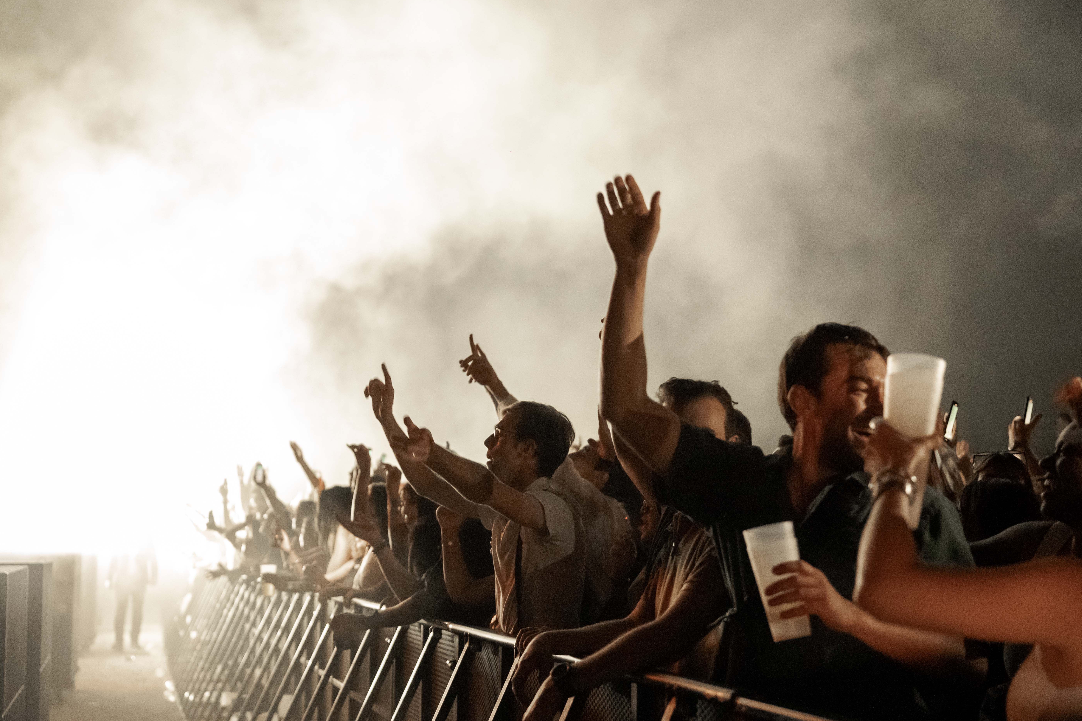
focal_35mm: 44
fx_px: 1322
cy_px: 402
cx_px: 499
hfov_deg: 44.5
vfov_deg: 30.5
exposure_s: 1/200
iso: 12800
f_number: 2
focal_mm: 35
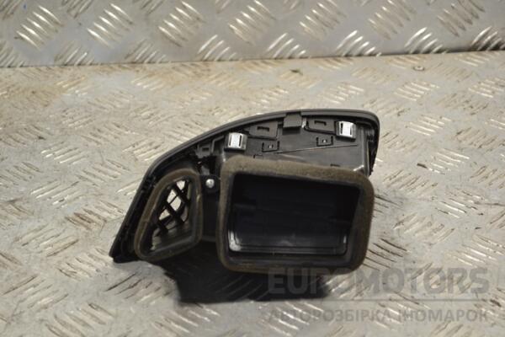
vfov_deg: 16.6
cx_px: 252
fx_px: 1157
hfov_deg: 24.6
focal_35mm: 82
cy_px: 168
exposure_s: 1/30
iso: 360
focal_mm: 55
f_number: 5.6
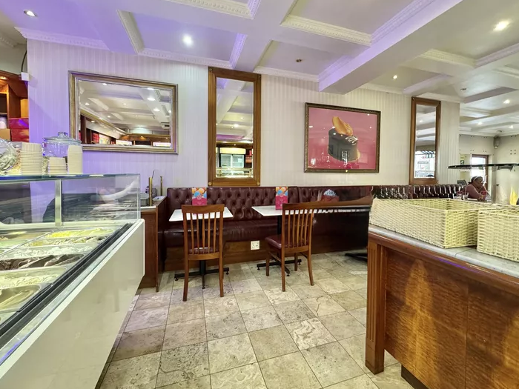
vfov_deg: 78.0
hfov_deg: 94.4
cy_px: 181
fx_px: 240
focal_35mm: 16
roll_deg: -0.1
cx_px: 274
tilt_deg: -2.0
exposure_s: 1/50
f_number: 2.2
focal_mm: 2.22
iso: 250
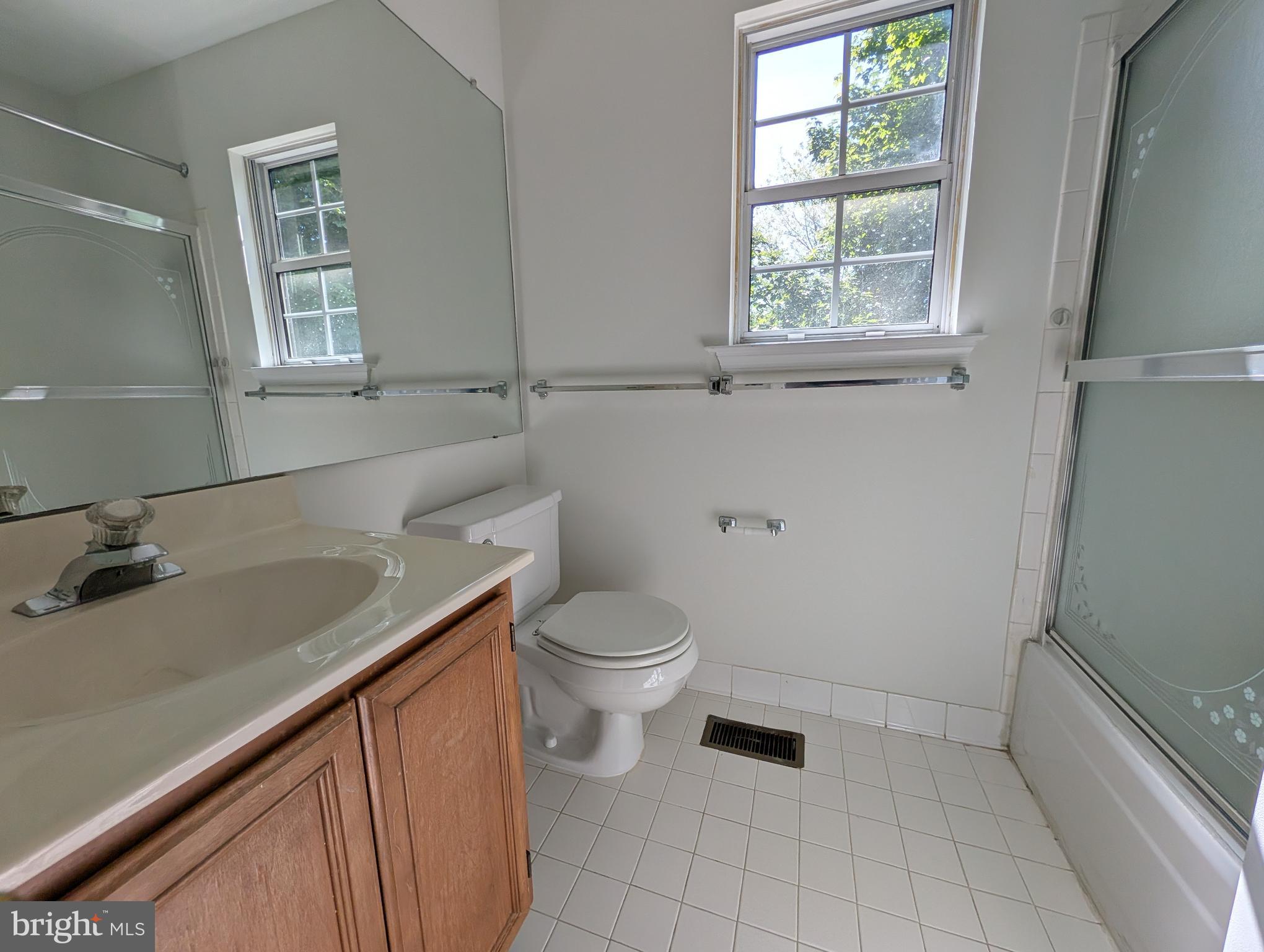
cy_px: 476
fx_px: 439
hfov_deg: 110.5
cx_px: 632
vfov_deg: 94.6
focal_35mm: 12
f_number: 1.7
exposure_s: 1/1195
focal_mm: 2.02
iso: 83
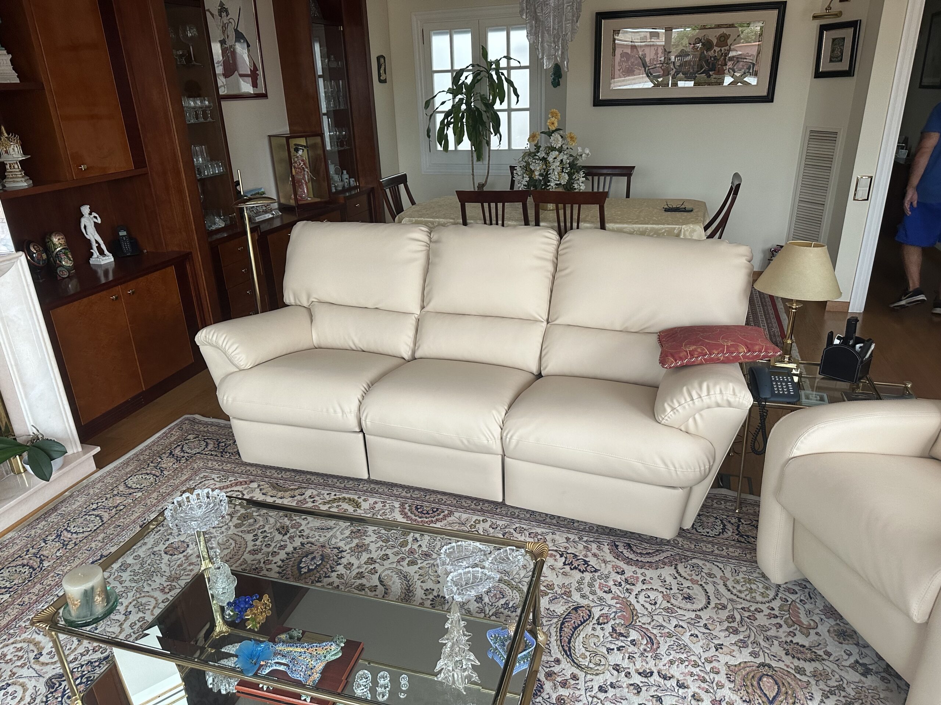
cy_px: 352
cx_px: 470
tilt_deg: -23.0
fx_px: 652
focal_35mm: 24
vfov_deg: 56.8
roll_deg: +1.8
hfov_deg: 71.6
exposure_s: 1/121
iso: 200
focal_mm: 6.86
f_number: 1.78
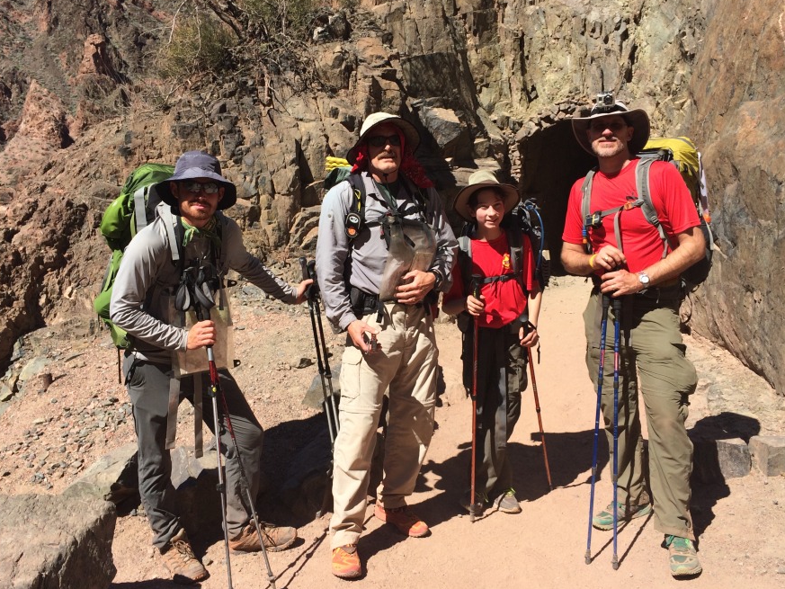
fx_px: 771
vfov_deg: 41.8
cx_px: 389
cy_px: 289
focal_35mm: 34
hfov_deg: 54.0
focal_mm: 4.15
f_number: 2.2
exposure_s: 1/1953
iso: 32
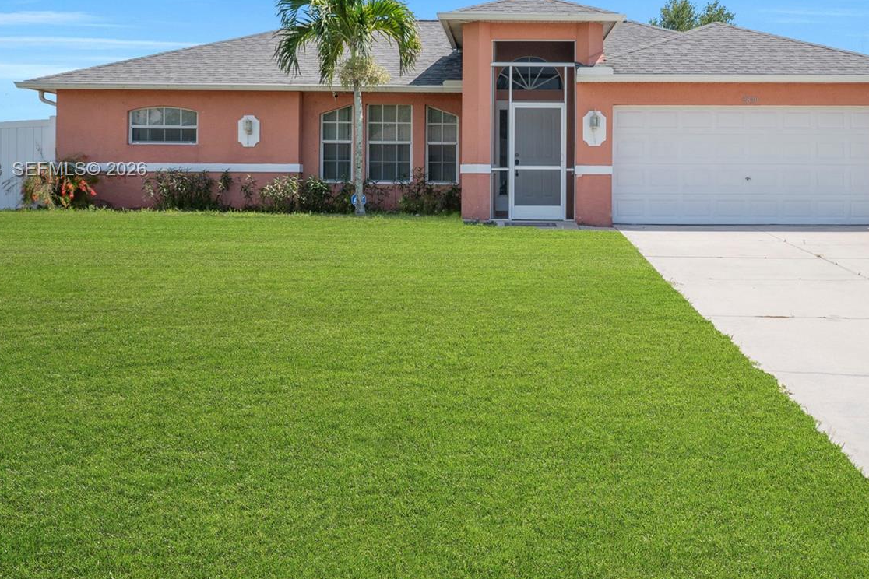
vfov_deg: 30.8
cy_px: 170
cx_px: 527
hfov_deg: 45.2
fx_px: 1038
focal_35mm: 43
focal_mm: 20
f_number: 8
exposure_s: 1/400
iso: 100
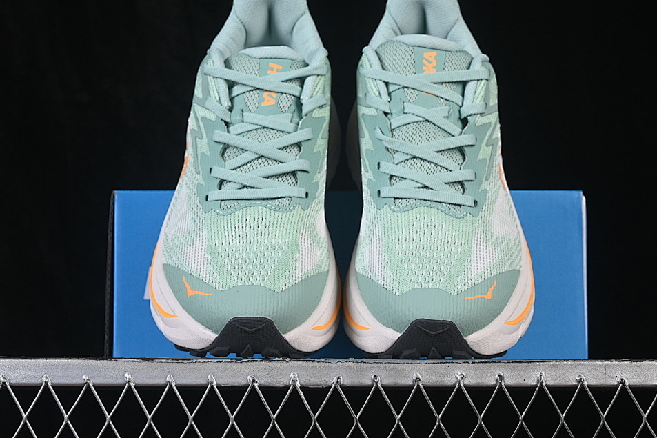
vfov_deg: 16.1
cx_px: 350
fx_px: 1551
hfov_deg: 23.9
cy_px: 203
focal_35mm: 85
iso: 160
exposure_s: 1/80
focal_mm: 50
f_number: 8
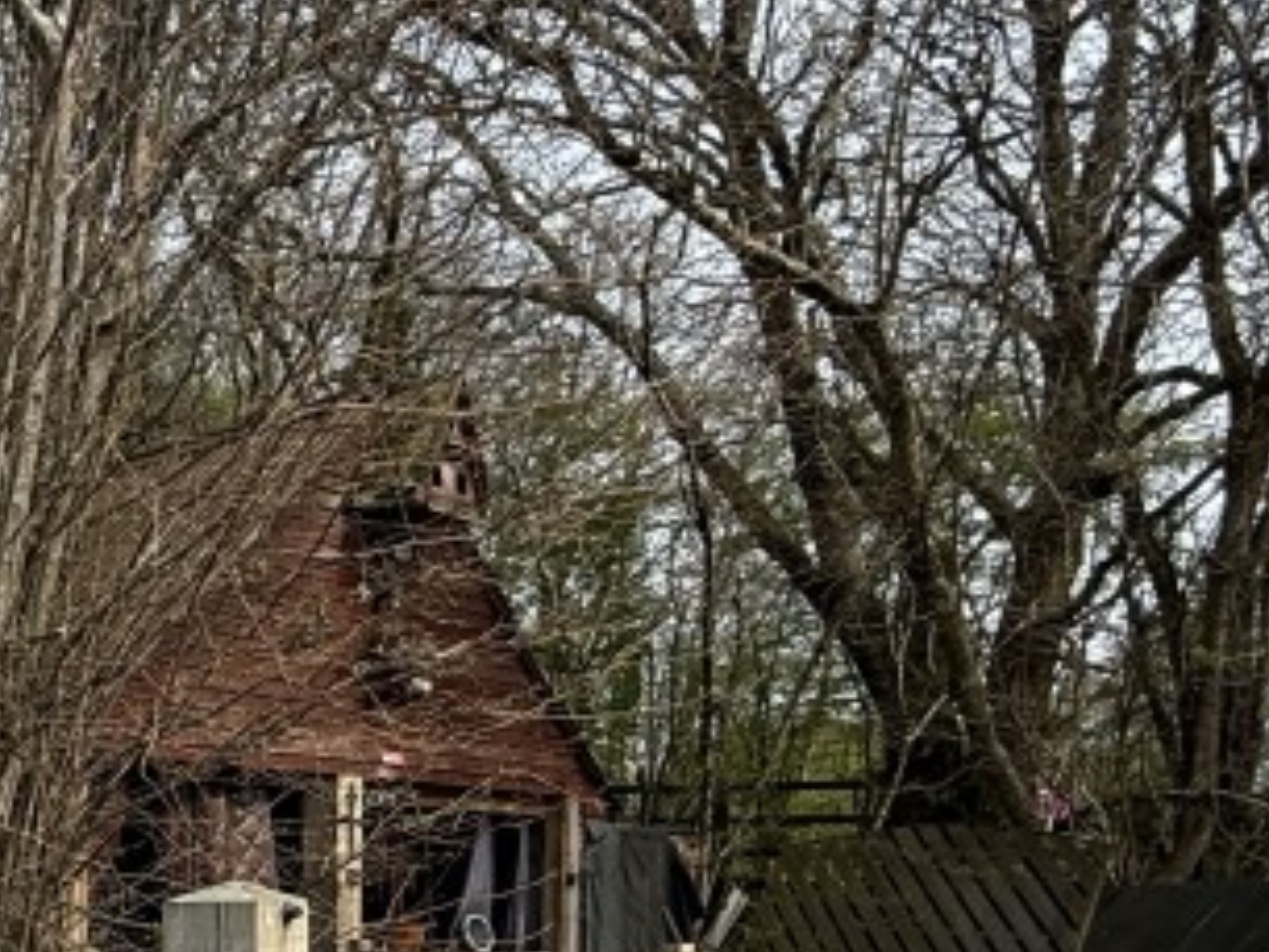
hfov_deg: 32.7
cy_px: 969
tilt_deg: -1.4
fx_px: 1724
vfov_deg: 28.8
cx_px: -279
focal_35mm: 47
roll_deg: +0.4
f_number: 2.2
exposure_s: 1/751
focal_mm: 2.22
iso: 50
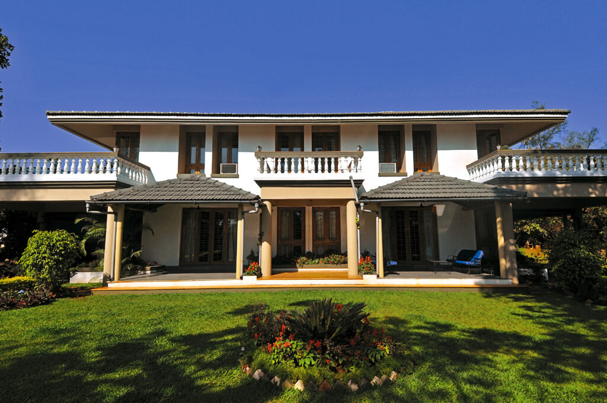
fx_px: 303
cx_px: 304
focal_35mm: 18
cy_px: 202
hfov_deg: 90.1
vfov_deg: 67.2
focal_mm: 12
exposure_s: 1/160
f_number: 20
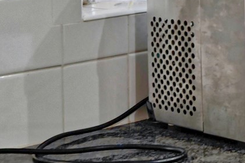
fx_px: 1054
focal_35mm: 155
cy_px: -115
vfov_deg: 8.5
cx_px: 535
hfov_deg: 11.5
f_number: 8
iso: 400
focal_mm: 30
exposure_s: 1/13
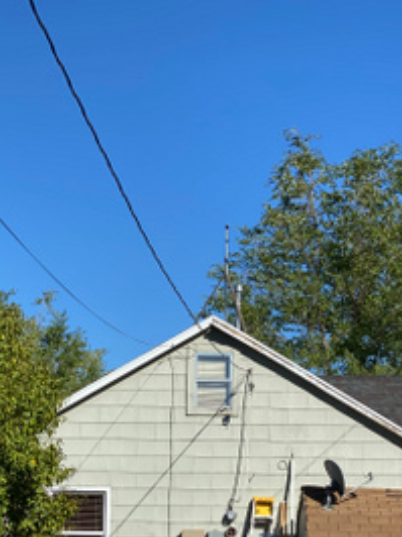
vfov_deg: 20.5
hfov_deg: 15.7
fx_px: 1458
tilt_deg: +3.2
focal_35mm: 94
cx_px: 198
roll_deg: -1.2
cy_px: 480
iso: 20
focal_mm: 6
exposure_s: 1/1497
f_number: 2
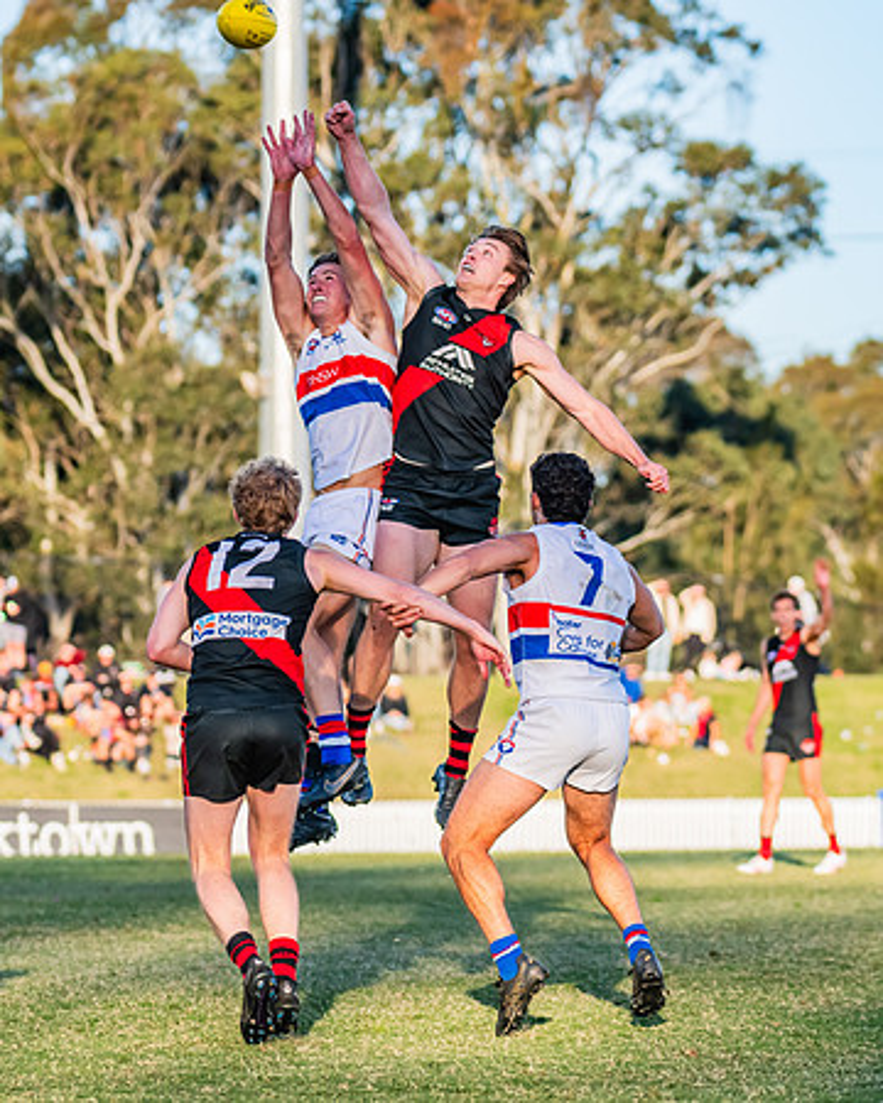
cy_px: 557
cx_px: 402
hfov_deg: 6.0
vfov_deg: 7.5
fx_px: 8444
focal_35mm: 258
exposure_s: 1/1600
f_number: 5.6
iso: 800
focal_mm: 180
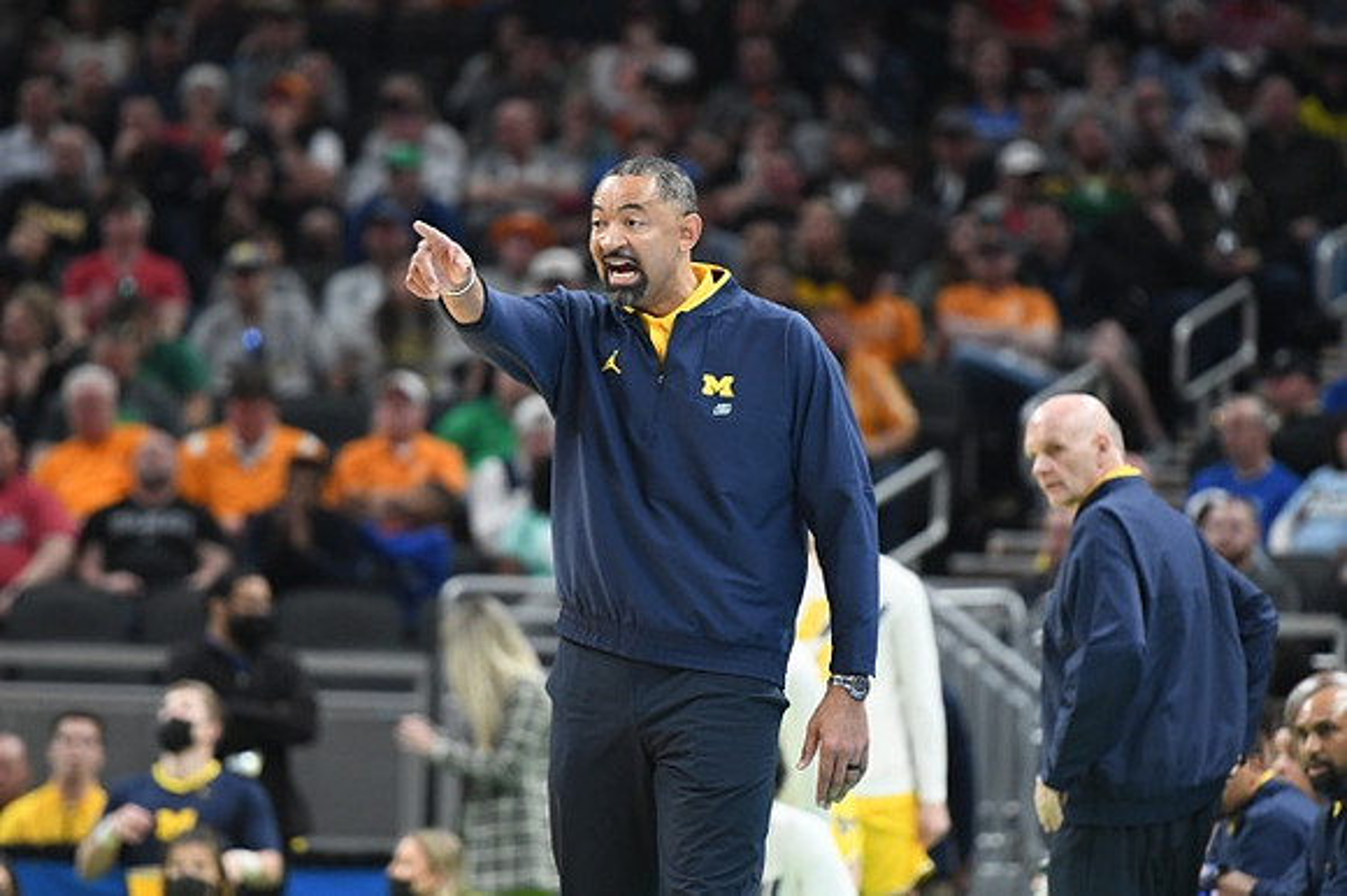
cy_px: 448
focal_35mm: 300
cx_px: 674
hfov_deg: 6.9
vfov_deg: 4.6
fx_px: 11218
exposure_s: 1/800
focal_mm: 200
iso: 3200
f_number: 2.8
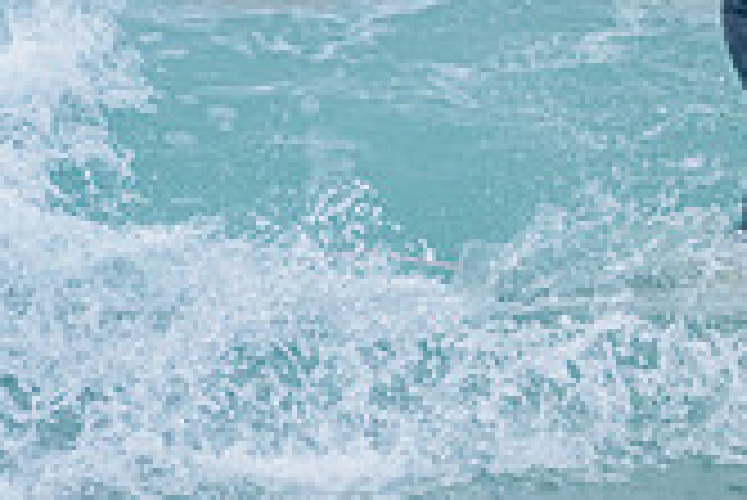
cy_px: 134
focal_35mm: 2145
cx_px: 1018
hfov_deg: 1.0
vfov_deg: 0.6
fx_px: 44547
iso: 1600
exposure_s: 1/2000
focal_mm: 500
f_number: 5.6
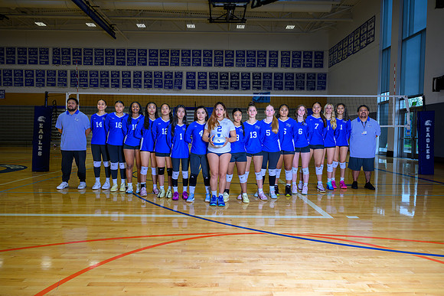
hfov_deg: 73.7
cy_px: 148
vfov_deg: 53.2
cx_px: 222
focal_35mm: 24
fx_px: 296
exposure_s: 1/160
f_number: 5.6
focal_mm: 24
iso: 500
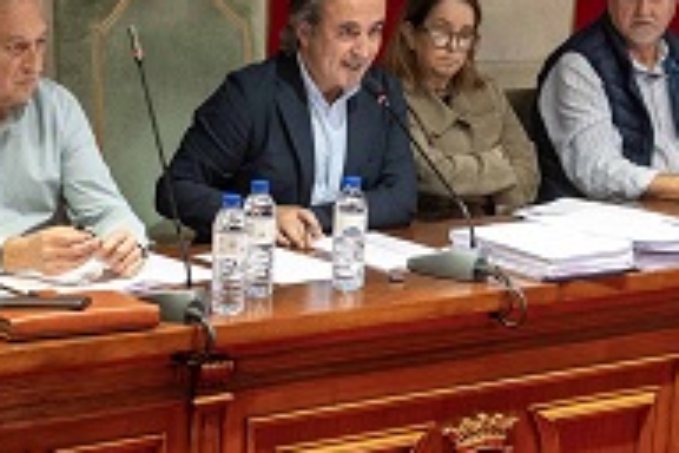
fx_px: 1905
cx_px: 177
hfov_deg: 20.1
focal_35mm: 101
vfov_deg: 13.5
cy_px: 269
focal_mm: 43
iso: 4000
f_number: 4.5
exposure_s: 1/125
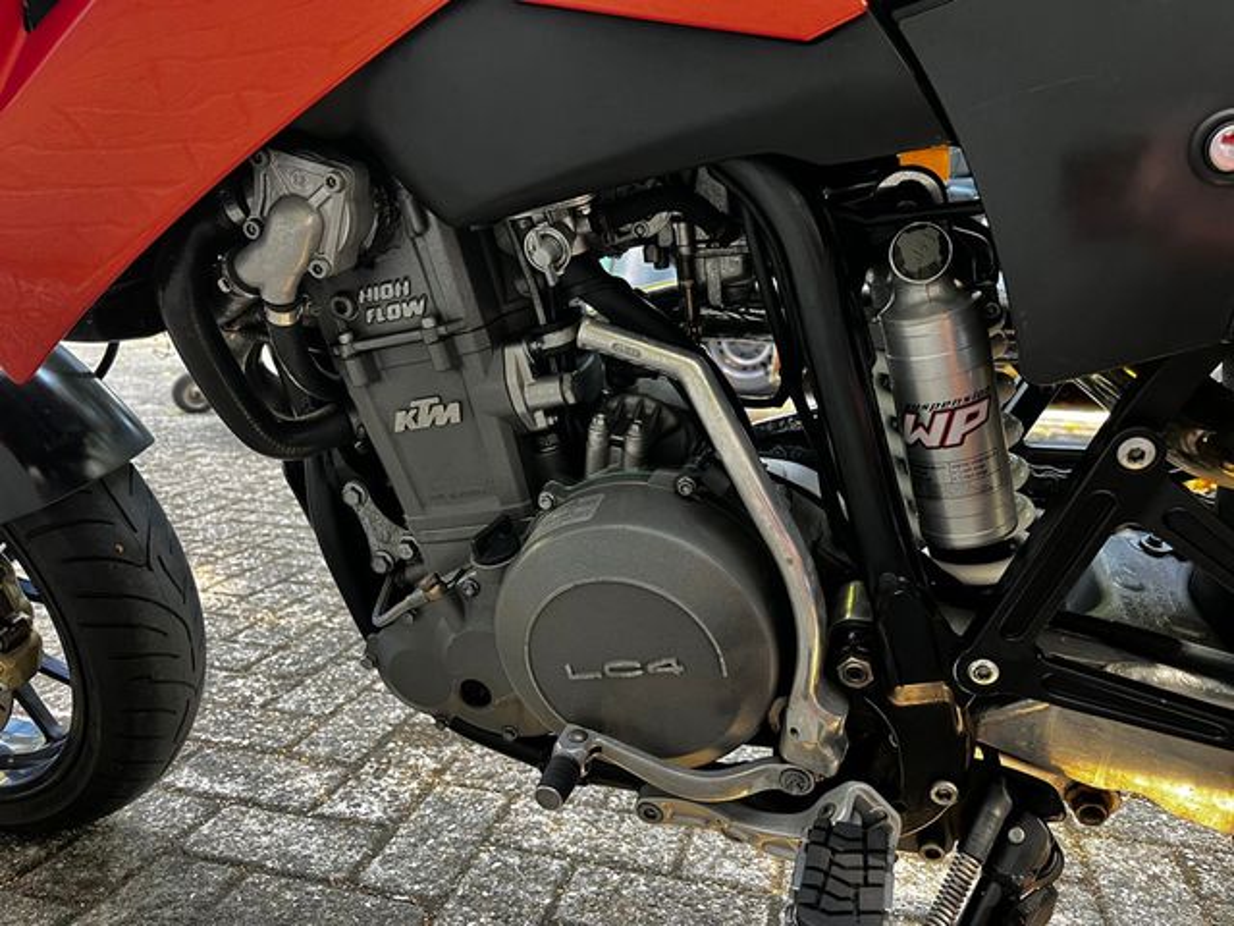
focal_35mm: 26
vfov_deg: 53.1
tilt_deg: -12.2
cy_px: 463
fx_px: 927
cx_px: 617
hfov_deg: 67.3
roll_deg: -1.3
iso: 125
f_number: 1.6
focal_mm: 5.1
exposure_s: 1/69
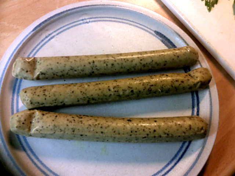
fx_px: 217
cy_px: 88
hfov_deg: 56.9
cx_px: 118
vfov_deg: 44.1
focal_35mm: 32
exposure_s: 1/25
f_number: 2.4
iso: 100
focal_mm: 3.3
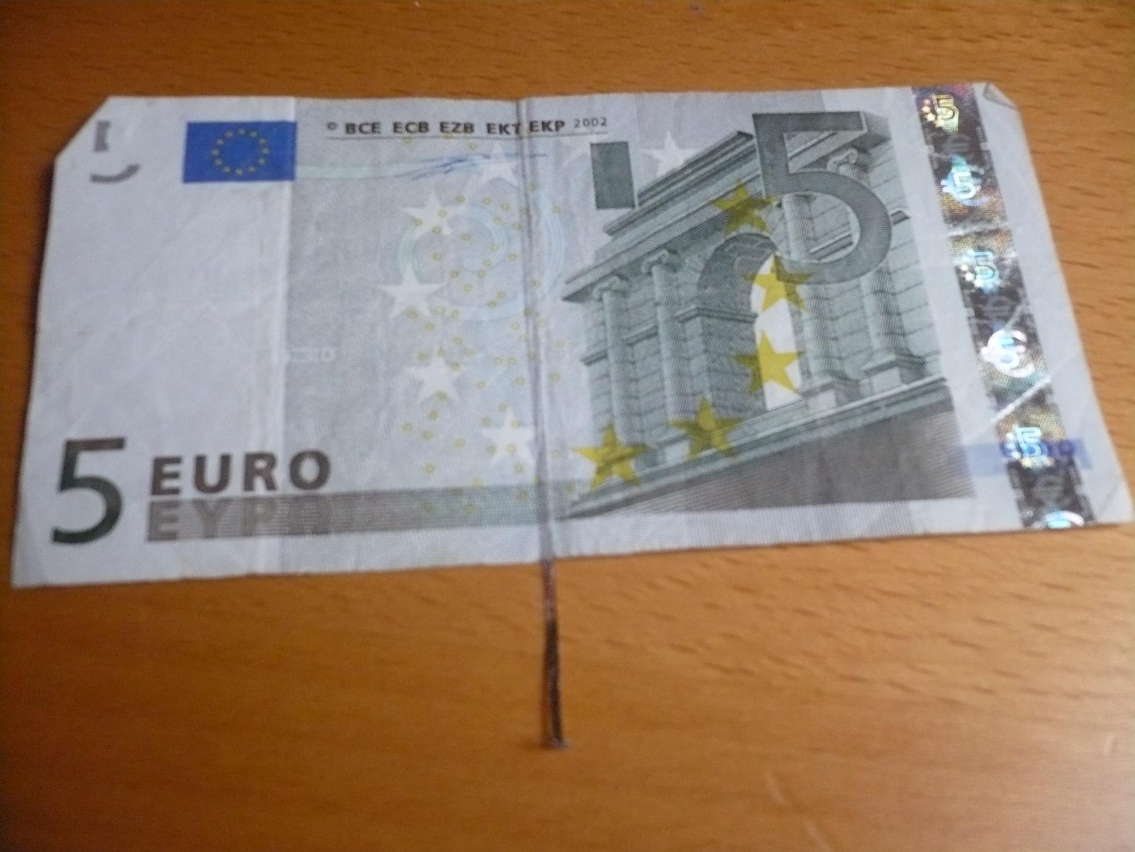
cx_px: 568
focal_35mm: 35
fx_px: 1148
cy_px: 426
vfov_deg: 40.7
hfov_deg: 52.6
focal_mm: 5.8
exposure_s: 1/60
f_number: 2.8
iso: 400
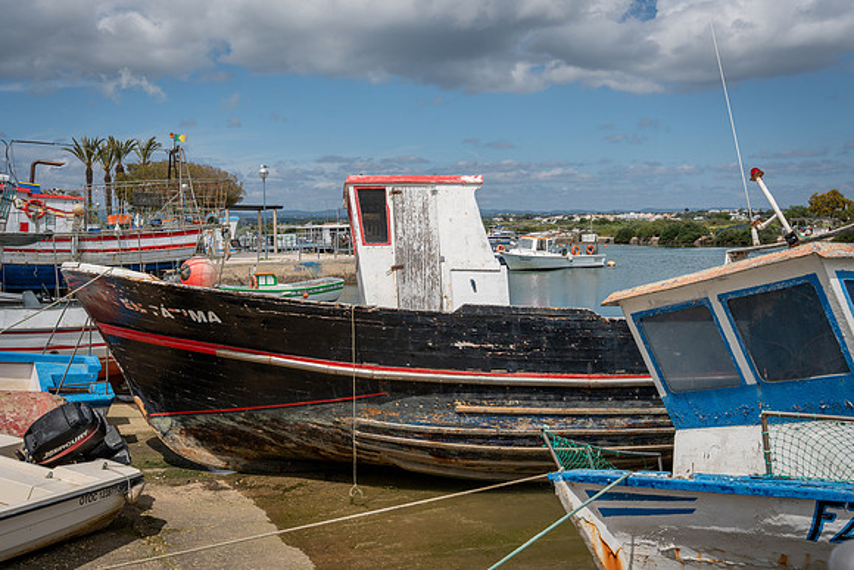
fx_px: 895
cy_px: 284
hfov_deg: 51.0
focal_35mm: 38
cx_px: 427
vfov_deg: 35.3
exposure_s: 1/1250
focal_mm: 37.1
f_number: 8
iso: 250
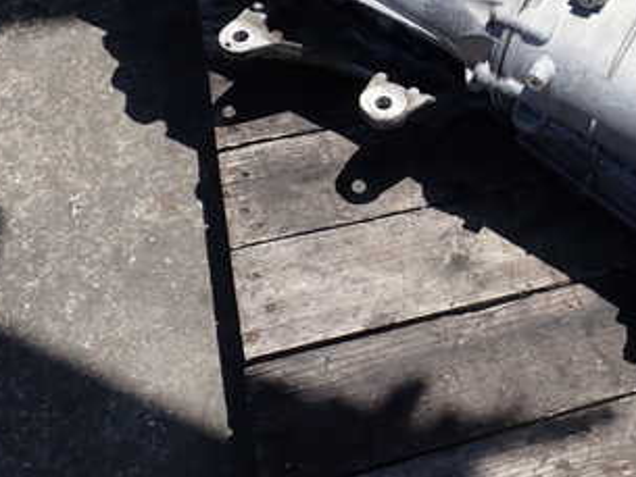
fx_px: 1084
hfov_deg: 30.9
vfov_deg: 24.0
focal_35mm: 59
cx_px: 594
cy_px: 29
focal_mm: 5.4
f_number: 9
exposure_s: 1/125
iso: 100
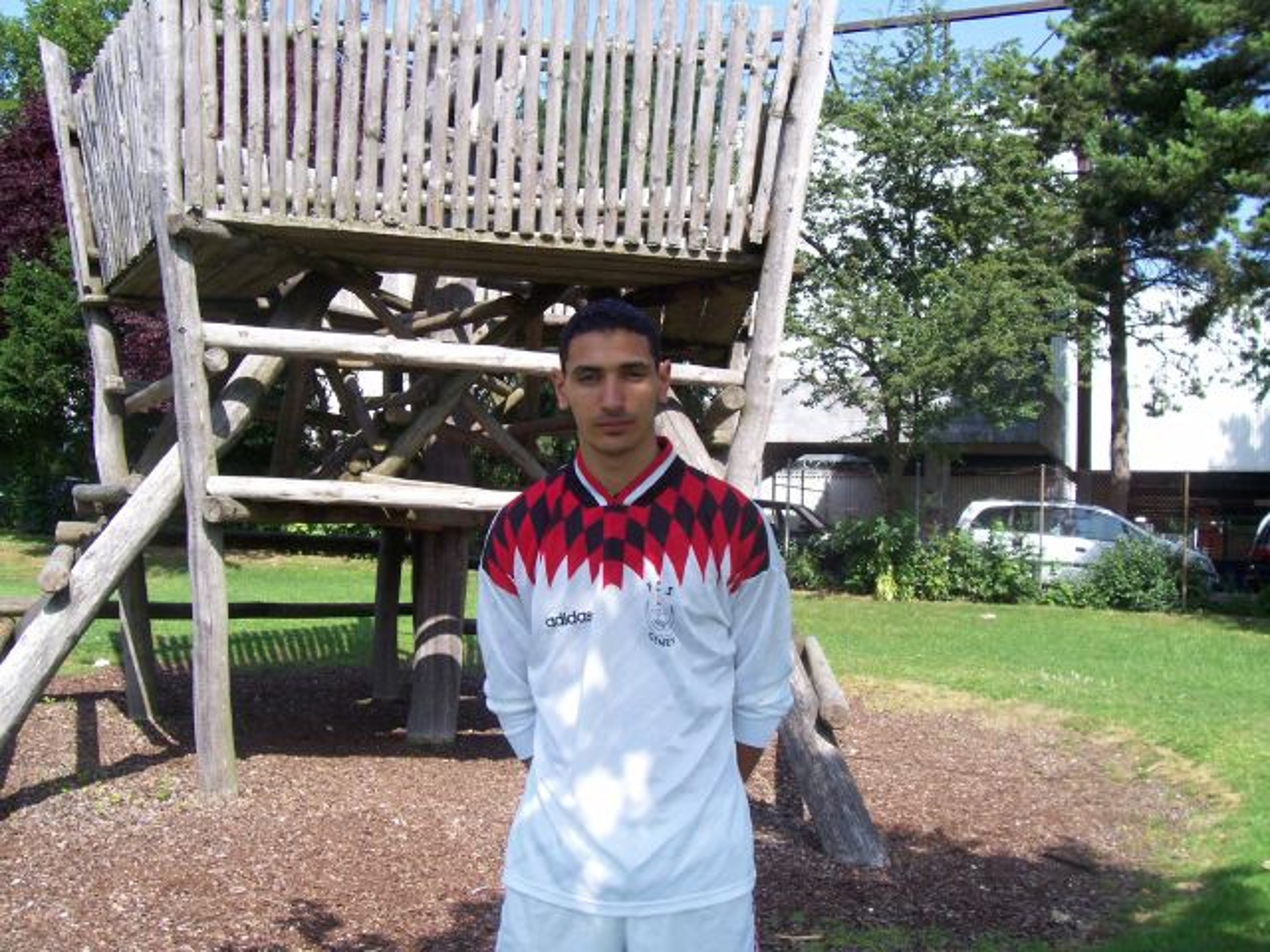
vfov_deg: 41.8
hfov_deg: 54.0
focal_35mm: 34
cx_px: 635
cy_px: 476
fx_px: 1247
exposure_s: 1/221
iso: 80
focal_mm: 5.6
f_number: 5.1
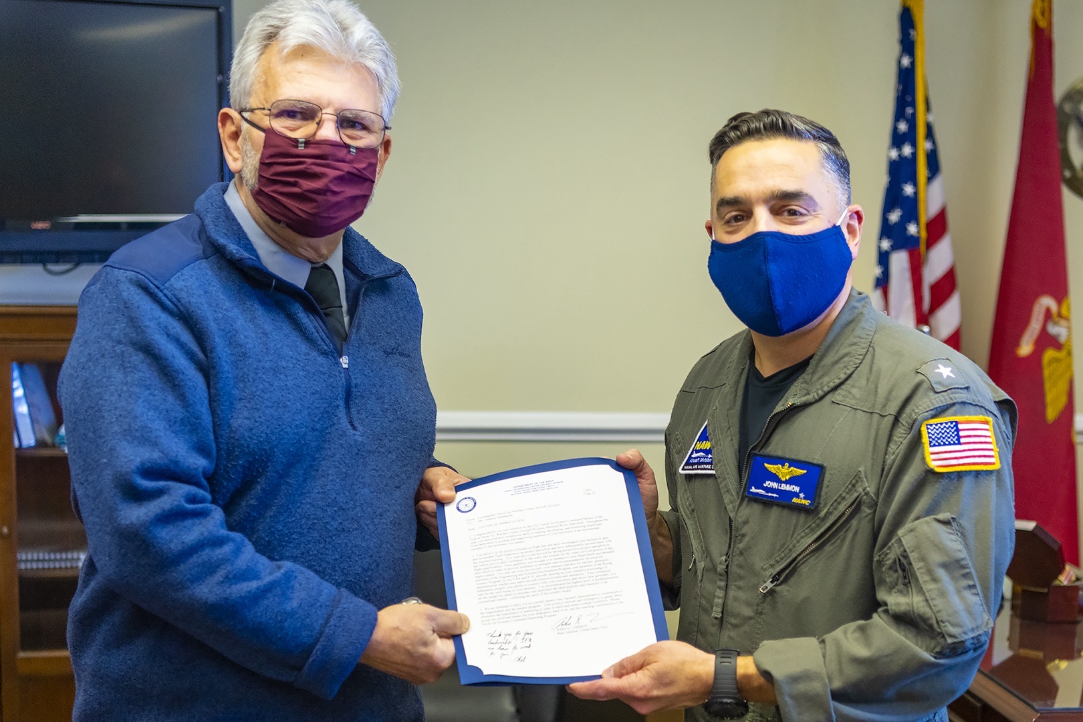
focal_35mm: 46
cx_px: 542
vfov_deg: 29.2
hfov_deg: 42.7
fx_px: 1384
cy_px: 361
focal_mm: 46
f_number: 2.8
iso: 800
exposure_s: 1/100
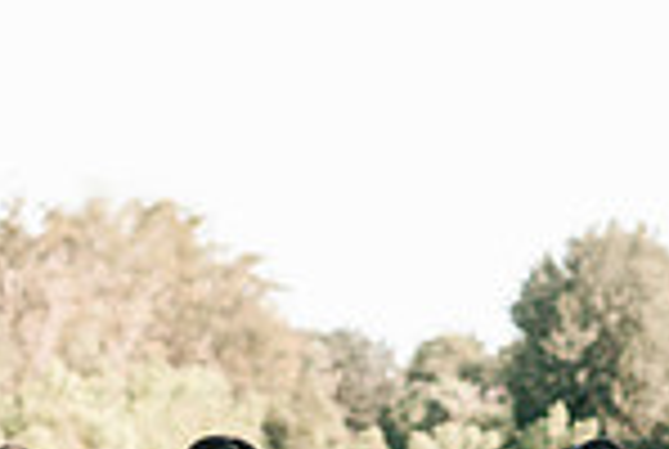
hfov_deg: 10.4
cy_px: 563
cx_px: 575
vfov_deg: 7.0
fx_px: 3650
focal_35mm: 196
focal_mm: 50
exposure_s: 1/2000
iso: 250
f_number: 2.2
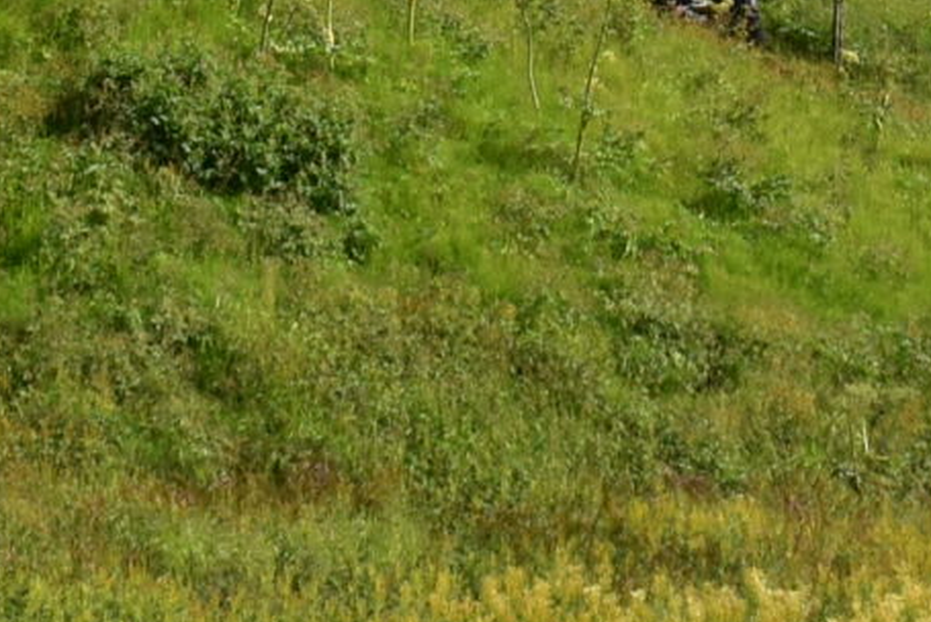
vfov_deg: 4.9
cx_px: 630
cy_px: -1025
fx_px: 6987
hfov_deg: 7.6
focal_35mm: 270
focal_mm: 32
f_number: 11
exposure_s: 1/500
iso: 400
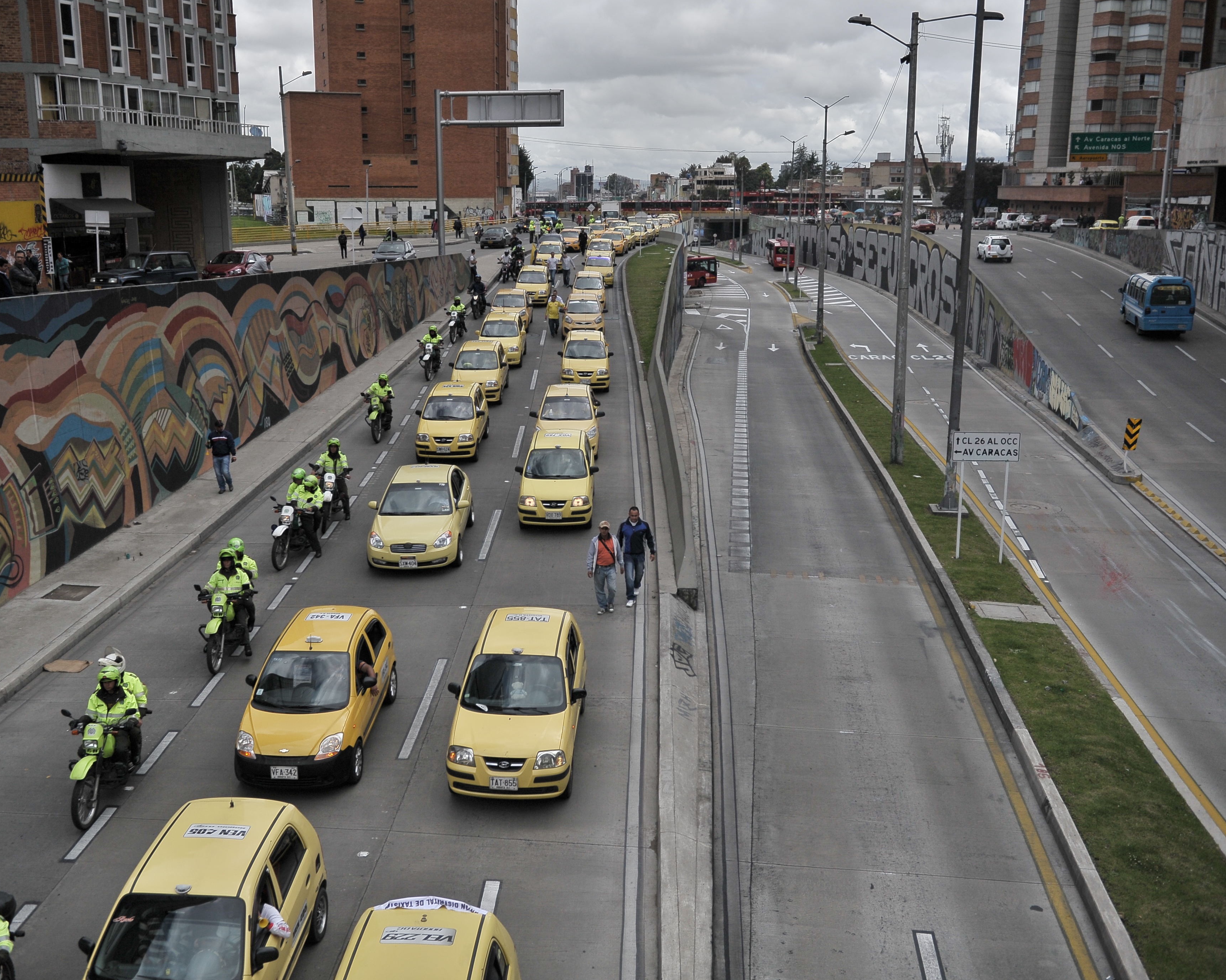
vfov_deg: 40.1
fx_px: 1343
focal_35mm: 37
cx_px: 563
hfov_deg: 49.0
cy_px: 479
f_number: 3.2
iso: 320
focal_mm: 32
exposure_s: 1/8000
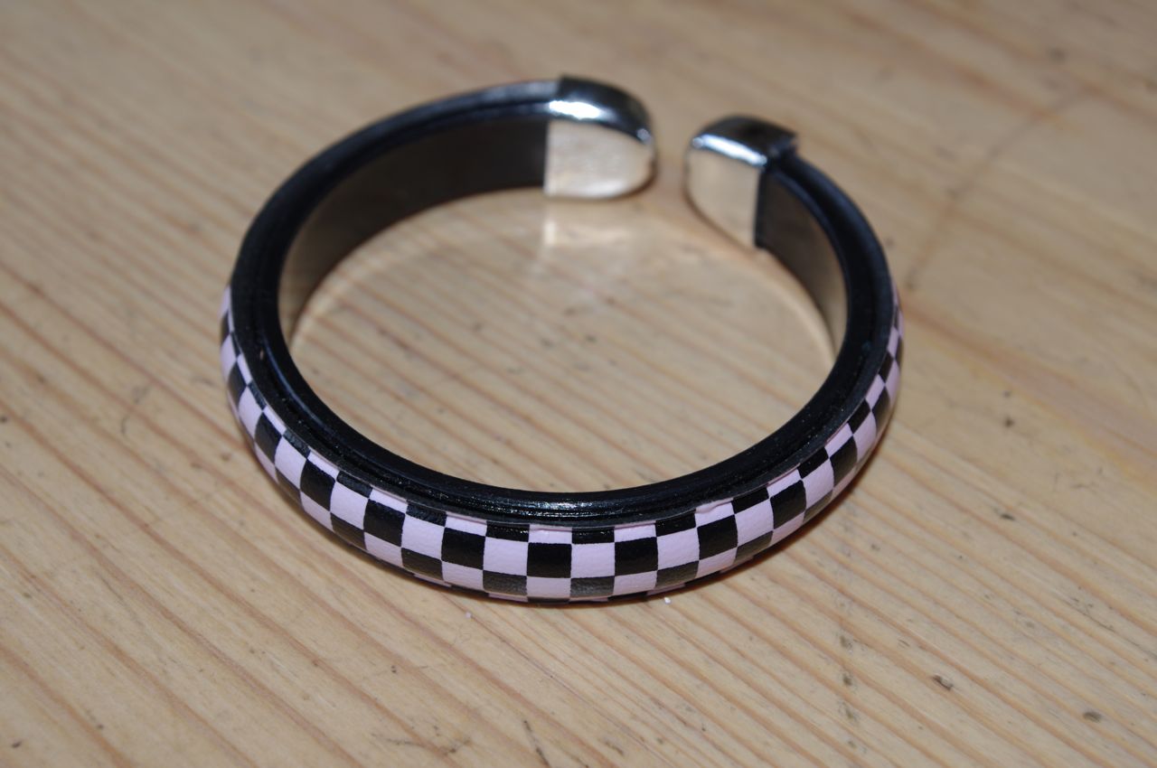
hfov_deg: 38.2
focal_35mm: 52
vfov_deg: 25.9
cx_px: 578
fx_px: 1669
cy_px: 384
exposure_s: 1/25
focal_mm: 35
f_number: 8
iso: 200
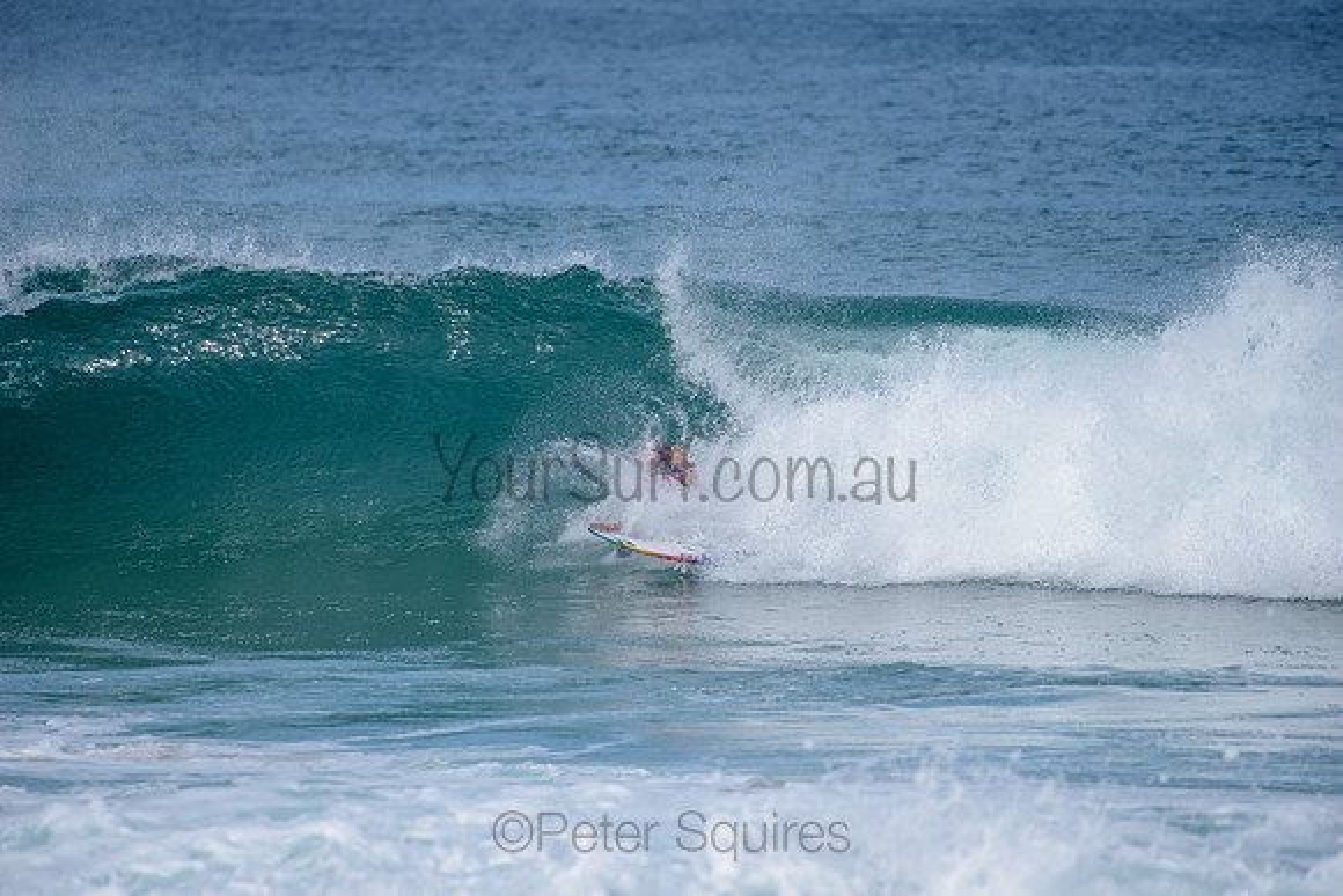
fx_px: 18656
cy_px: 448
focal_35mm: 500
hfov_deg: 4.1
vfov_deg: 2.8
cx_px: 672
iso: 250
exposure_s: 1/2500
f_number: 6.3
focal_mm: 500
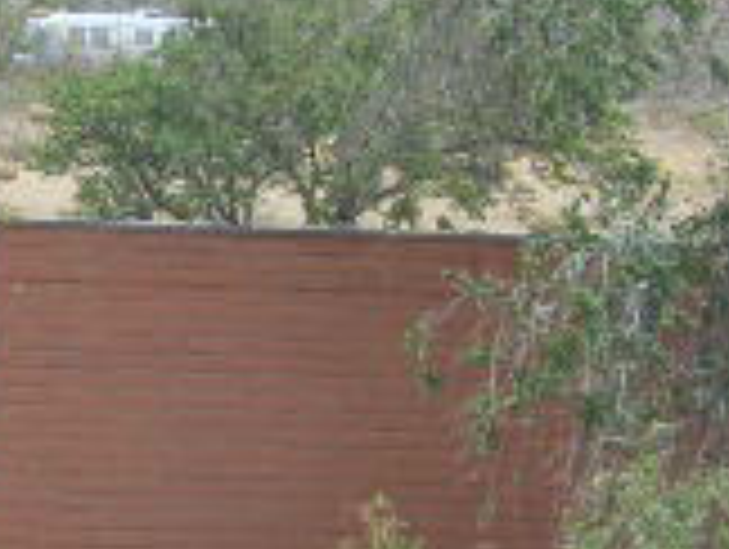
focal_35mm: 556
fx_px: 11727
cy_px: 342
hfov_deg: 3.6
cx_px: -207
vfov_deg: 2.7
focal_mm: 25.3
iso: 80
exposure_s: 1/250
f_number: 5.5
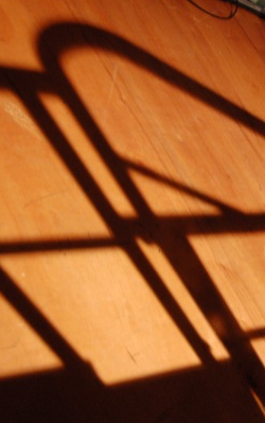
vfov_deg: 22.3
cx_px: 316
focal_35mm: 93
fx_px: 1073
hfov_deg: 13.7
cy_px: 210
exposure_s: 1/10
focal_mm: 38
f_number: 5
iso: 1600
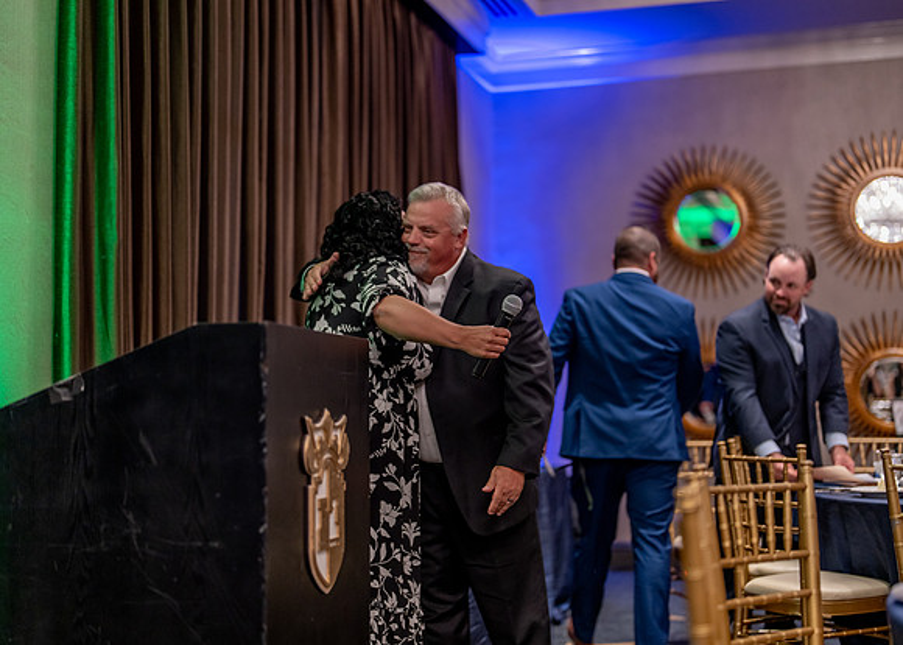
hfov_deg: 36.2
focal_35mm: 54
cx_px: 452
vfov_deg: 26.2
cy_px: 322
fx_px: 1383
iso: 800
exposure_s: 1/320
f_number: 1.2
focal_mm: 50
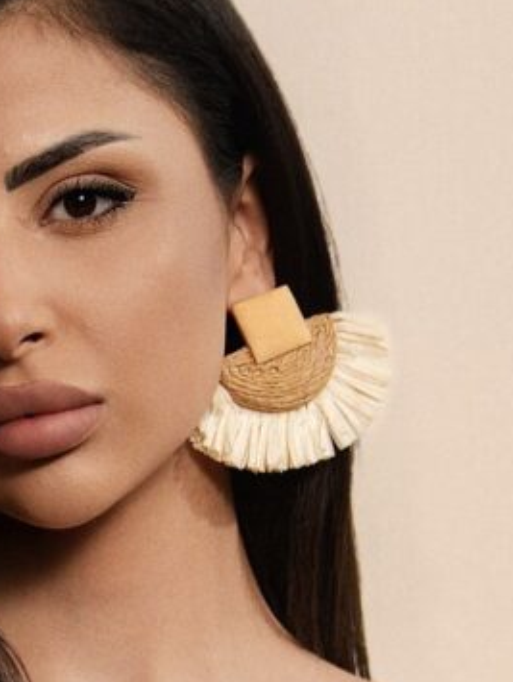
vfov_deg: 7.2
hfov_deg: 5.7
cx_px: 81
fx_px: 5187
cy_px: 1372
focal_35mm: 263
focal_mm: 54
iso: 320
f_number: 2.5
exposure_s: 1/160
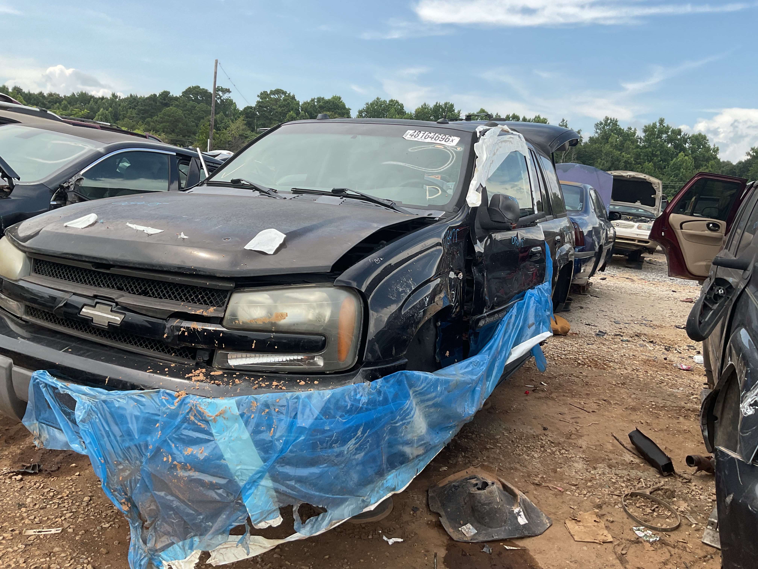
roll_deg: -6.4
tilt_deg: -8.4
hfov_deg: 61.7
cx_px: 379
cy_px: 284
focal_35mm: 29
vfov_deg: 48.2
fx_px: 635
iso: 16
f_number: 1.8
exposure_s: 1/759
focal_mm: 3
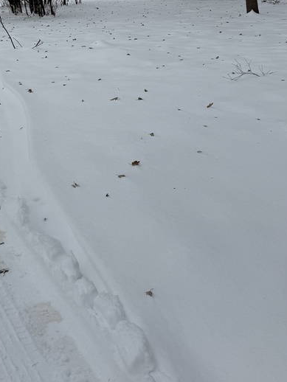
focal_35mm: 50
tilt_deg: -2.6
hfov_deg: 28.4
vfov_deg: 35.0
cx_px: 52
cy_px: 8
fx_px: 552
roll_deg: +2.5
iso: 80
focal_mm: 6.76
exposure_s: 1/7353
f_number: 1.78
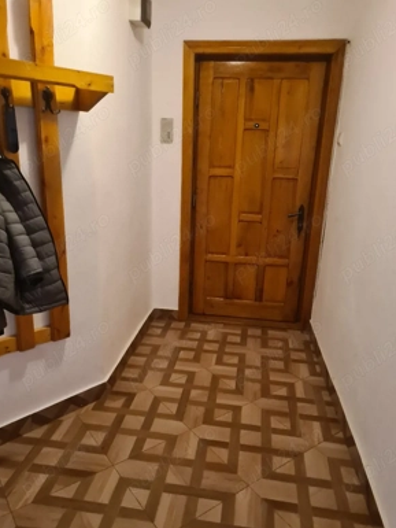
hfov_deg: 51.4
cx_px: 199
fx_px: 412
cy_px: 263
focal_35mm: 27
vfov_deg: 65.3
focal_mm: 5.4
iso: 400
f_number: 1.8
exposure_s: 1/50
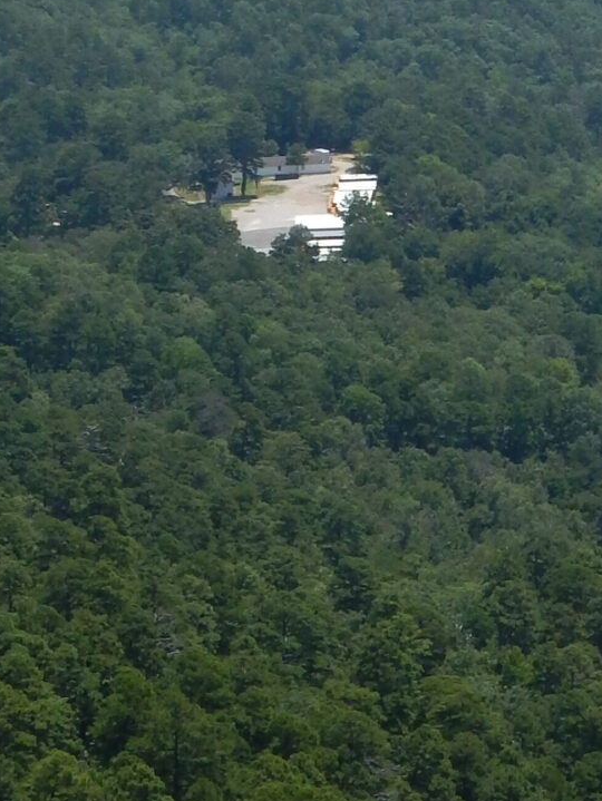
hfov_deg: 9.5
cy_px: -101
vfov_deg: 12.7
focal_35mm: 153
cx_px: 781
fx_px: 3545
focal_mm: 7.7
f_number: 3.6
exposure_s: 1/1500
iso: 125
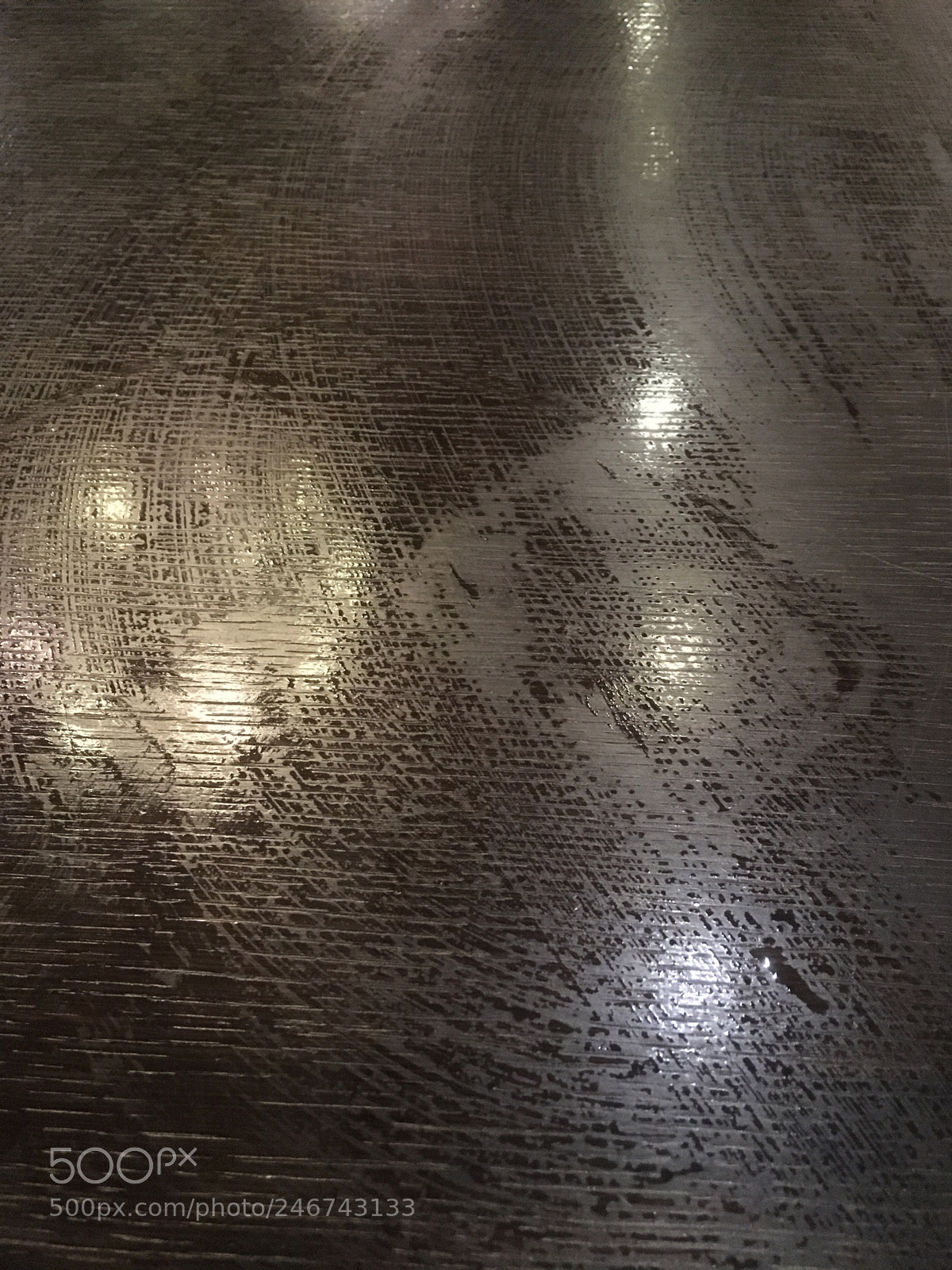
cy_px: 635
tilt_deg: -54.7
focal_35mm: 29
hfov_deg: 48.2
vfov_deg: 61.7
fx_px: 1063
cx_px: 476
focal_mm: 4.15
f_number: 2.2
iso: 400
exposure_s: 1/17
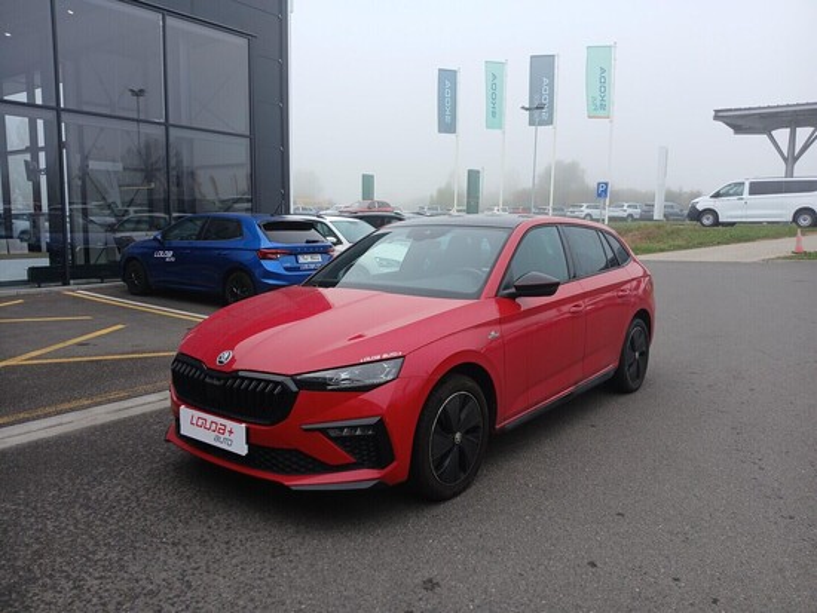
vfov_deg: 53.1
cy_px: 306
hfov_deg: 67.3
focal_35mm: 26
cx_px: 408
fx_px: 614
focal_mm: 3.98
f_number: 1.8
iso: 20
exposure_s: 1/152
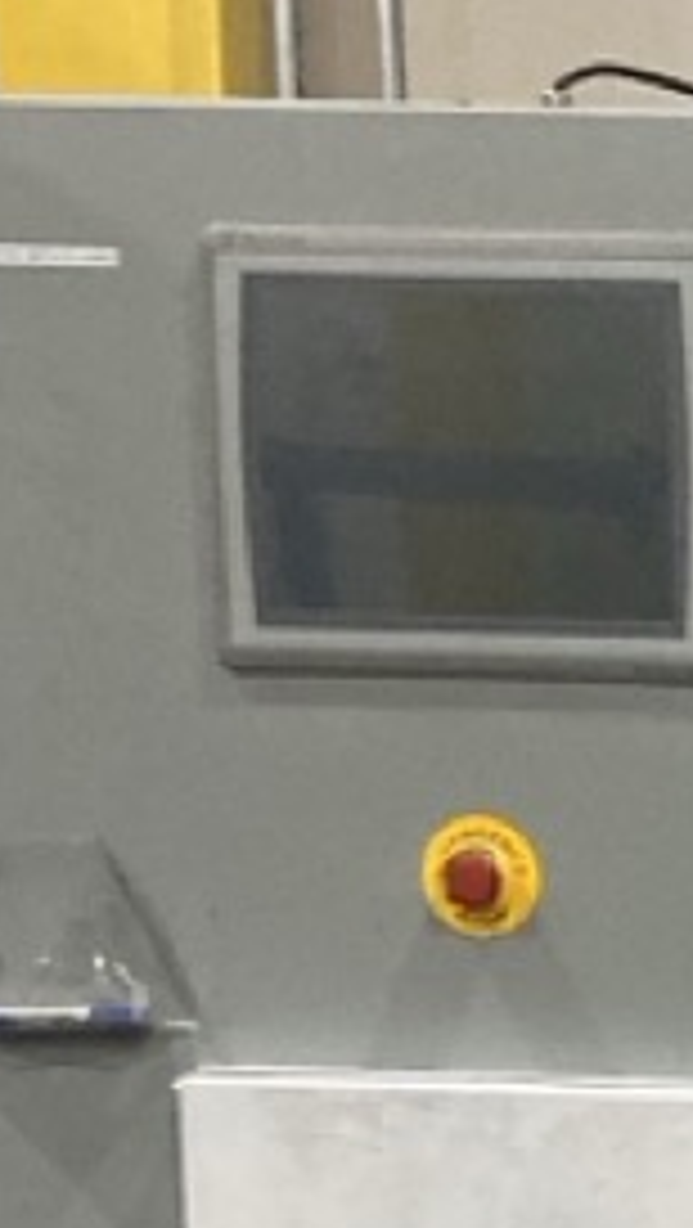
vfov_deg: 14.2
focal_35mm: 143
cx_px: 1210
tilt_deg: -12.4
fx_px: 4661
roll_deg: -2.6
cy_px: 1723
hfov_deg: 8.2
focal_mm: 3.99
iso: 320
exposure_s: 1/55
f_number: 1.8
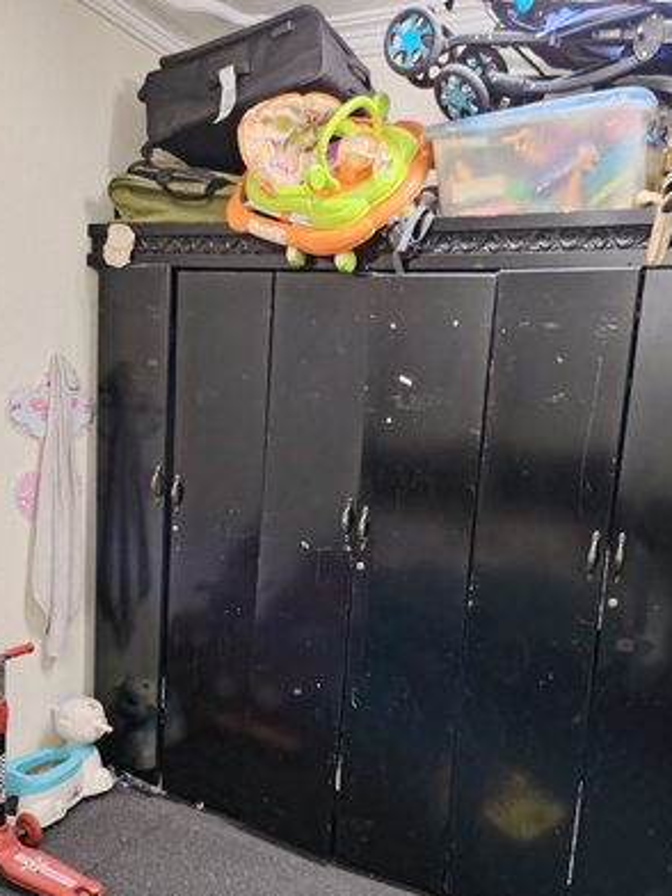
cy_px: 520
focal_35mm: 28
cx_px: 378
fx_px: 725
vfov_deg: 63.1
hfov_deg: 49.6
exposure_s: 1/20
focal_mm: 5.25
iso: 1572
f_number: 1.75
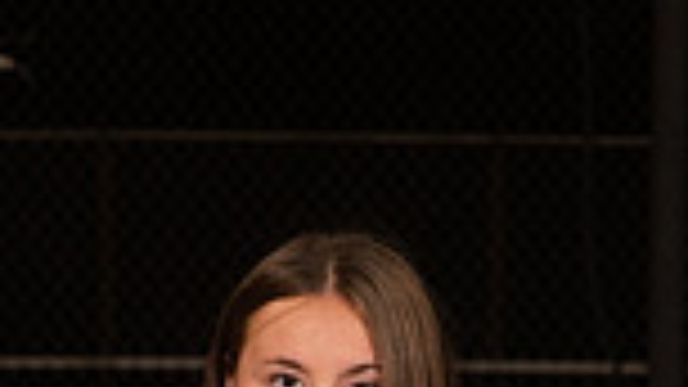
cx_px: 364
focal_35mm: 215
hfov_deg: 10.0
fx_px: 3922
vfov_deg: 5.4
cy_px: 954
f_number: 6.3
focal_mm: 70
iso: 1000
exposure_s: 1/500
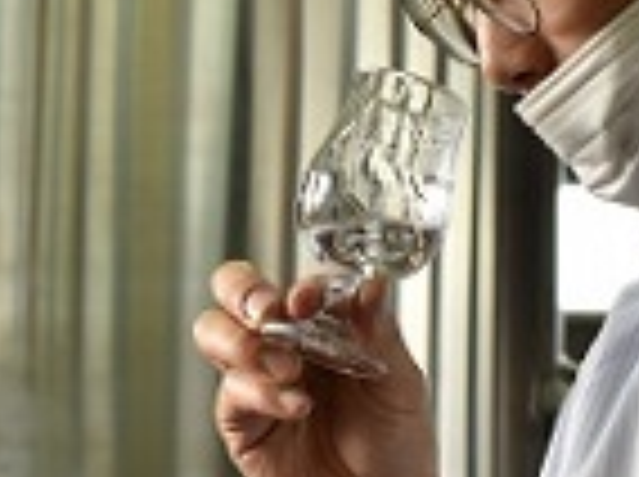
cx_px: 130
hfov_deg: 17.8
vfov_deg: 13.4
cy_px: 166
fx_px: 2027
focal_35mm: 110
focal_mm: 24
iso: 800
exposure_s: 1/200
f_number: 3.8
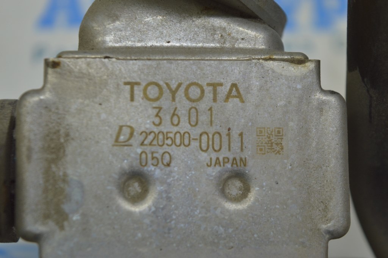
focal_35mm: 82
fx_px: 888
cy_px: 129
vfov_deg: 16.5
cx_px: 194
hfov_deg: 24.6
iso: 400
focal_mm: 55
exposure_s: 1/40
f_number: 5.6
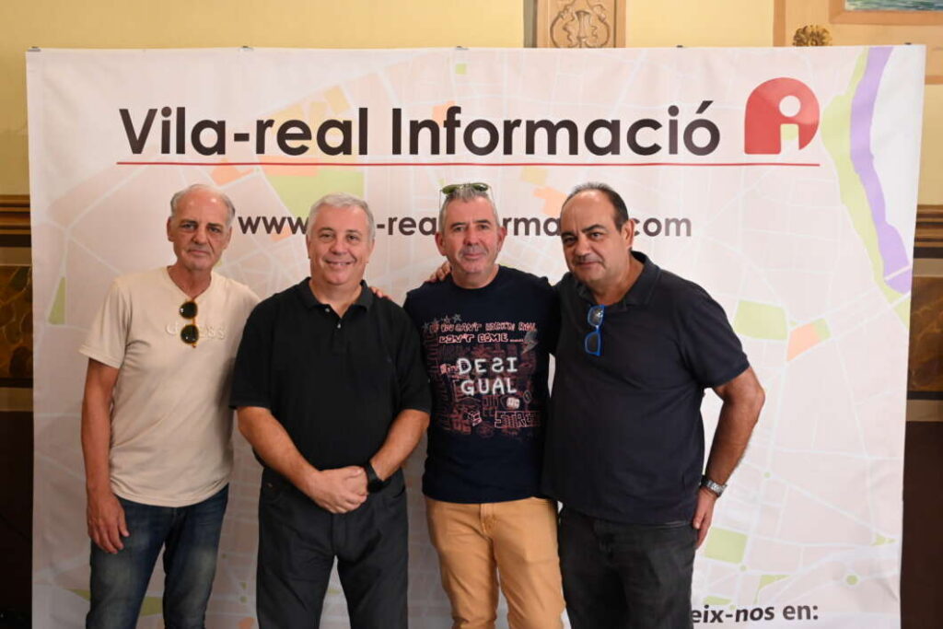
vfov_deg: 39.4
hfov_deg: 56.5
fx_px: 878
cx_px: 472
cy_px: 314
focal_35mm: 34
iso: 6400
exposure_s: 1/320
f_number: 4
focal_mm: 33.5
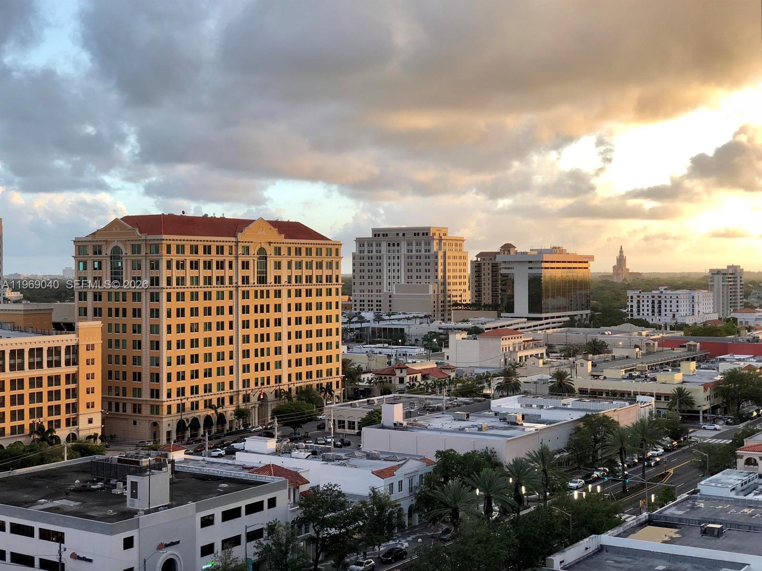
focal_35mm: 52
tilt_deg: -0.8
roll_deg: +0.3
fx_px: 1145
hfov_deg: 36.8
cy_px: 286
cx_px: 381
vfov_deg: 28.0
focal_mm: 6
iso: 20
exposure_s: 1/60
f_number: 2.4
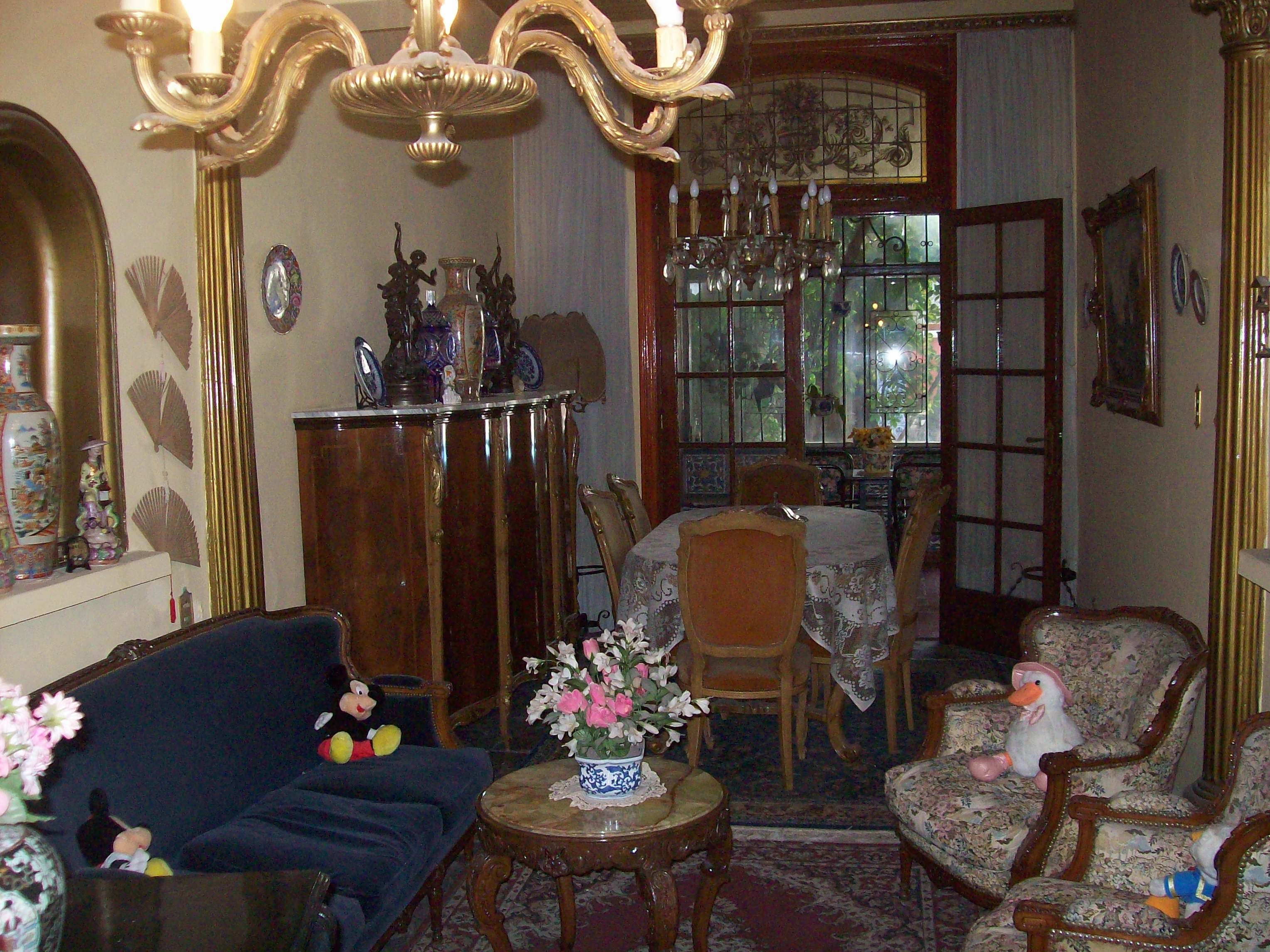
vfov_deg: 39.7
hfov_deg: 51.4
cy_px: 476
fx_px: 1321
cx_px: 635
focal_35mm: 36
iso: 200
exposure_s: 1/64
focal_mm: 6
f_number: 2.7
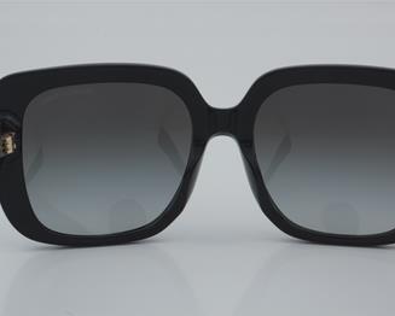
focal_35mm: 86
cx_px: 222
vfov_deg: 17.9
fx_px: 1006
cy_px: 159
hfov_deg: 22.2
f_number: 32
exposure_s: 1/4
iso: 100
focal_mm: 50
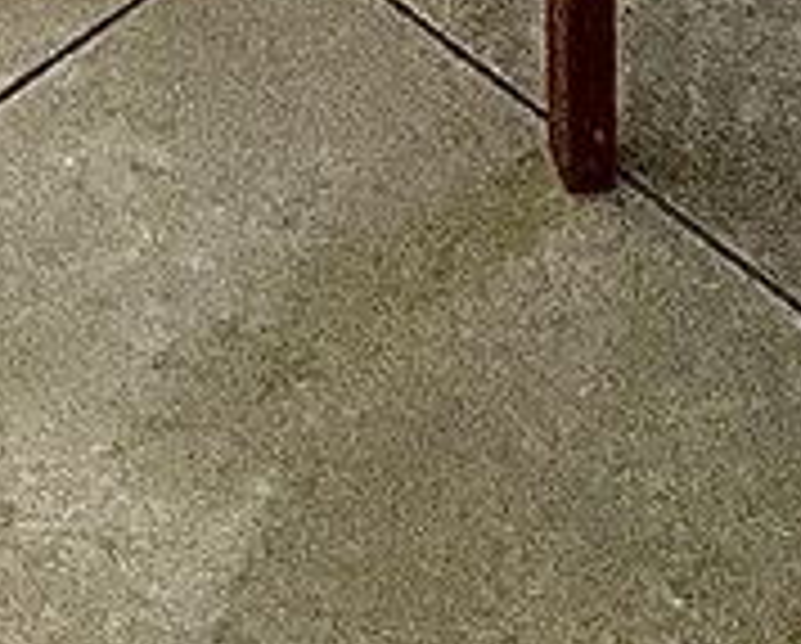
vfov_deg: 8.5
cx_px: -688
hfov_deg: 14.5
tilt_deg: -2.3
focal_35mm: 115
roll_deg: -1.0
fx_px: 2731
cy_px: -1786
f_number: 2.2
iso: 100
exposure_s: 1/100
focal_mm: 2.22
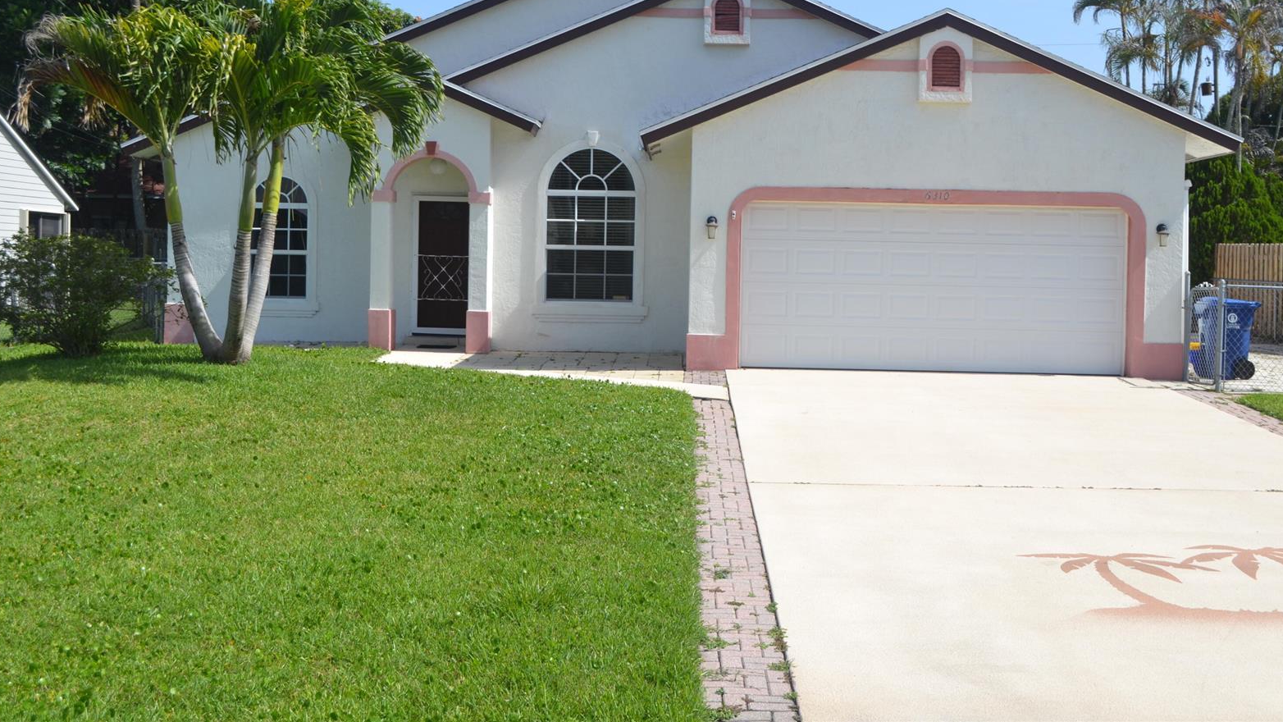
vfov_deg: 26.5
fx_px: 1531
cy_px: 286
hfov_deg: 45.5
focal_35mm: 45
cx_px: 644
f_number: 7.1
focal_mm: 28
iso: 100
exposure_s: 1/200
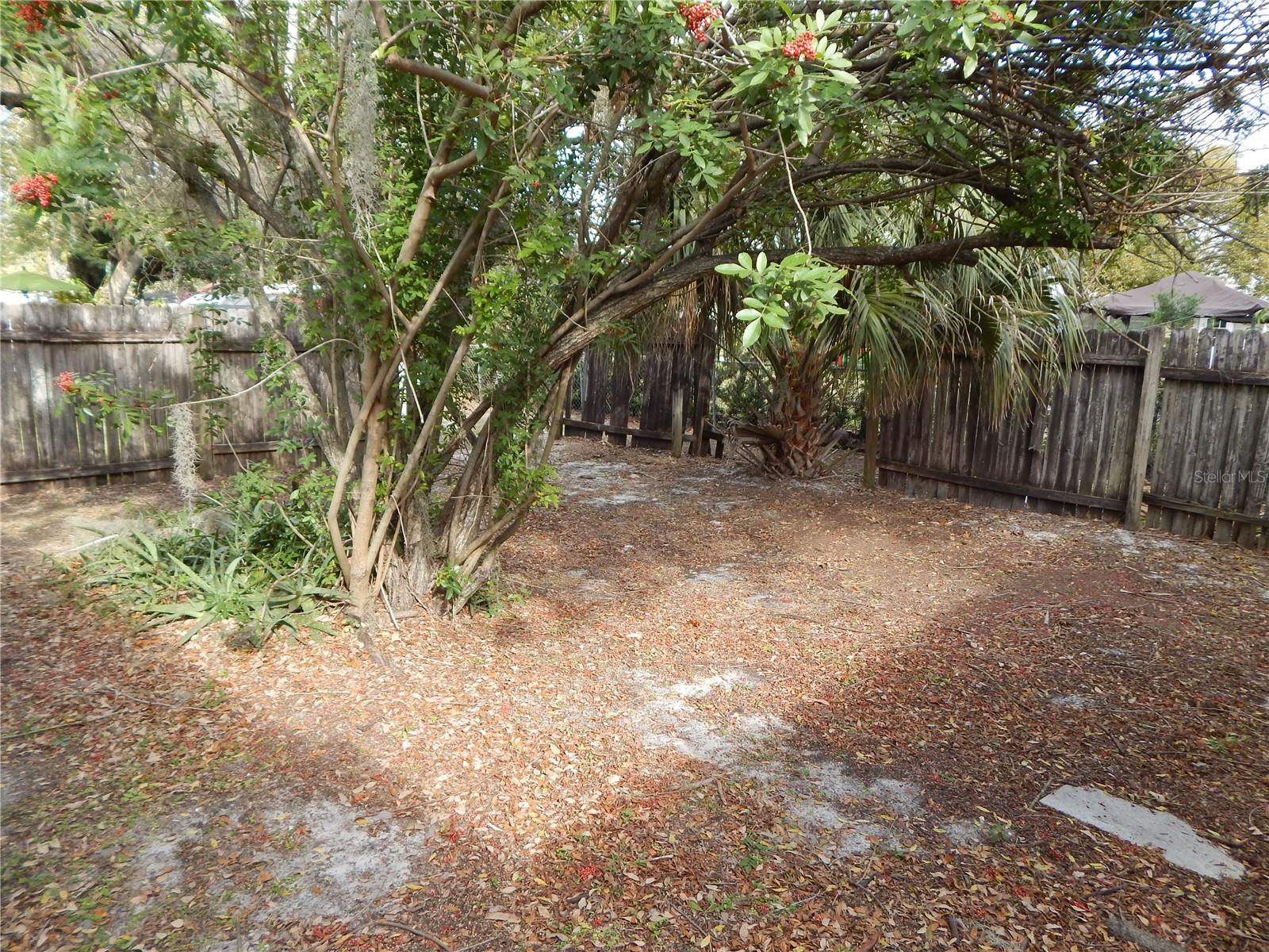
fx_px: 807
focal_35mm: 22
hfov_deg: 76.4
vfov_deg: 61.1
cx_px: 634
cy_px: 476
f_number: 3
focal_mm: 4
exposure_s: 1/160
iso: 125
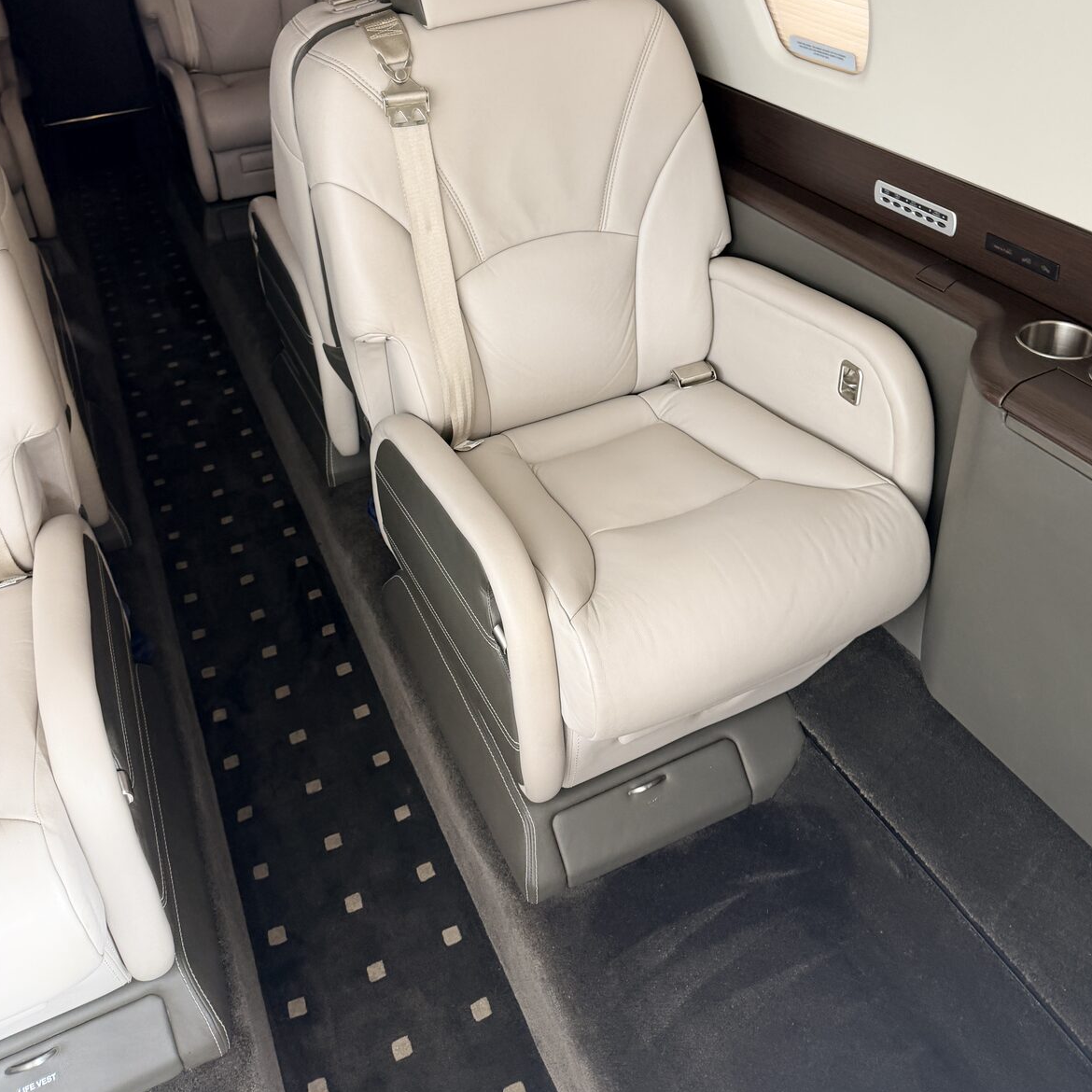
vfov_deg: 54.6
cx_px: 553
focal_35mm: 29
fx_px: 1035
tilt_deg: -26.8
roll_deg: +1.1
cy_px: 370
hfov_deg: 55.6
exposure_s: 1/60
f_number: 1.78
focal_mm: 6.76
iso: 125
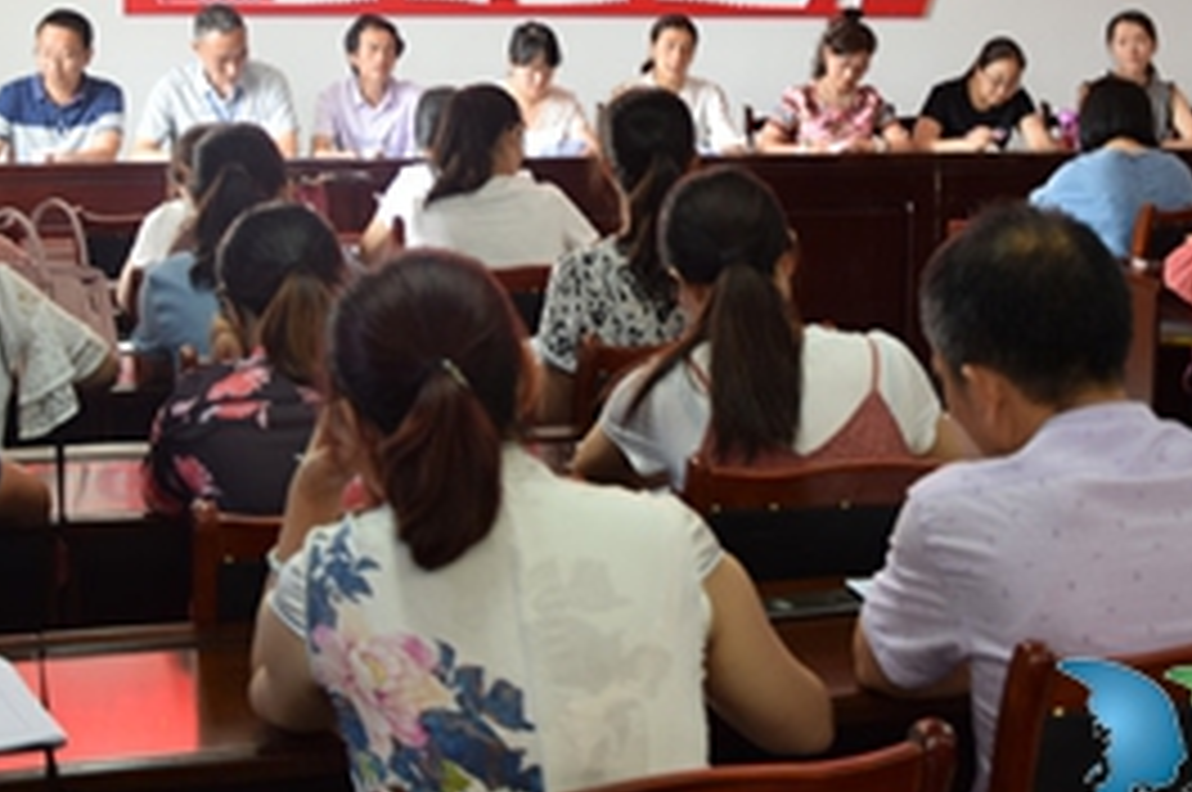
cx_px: 684
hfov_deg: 29.6
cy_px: 196
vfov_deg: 19.8
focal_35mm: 68
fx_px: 2249
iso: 100
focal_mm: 24
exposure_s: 1/10
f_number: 3.8
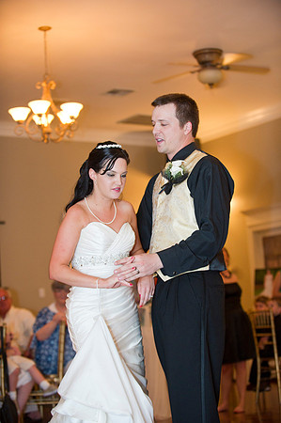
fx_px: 821
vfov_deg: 28.9
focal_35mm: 70
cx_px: 140
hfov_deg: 19.4
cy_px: 212
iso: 2000
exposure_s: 1/50
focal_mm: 70
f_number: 2.8
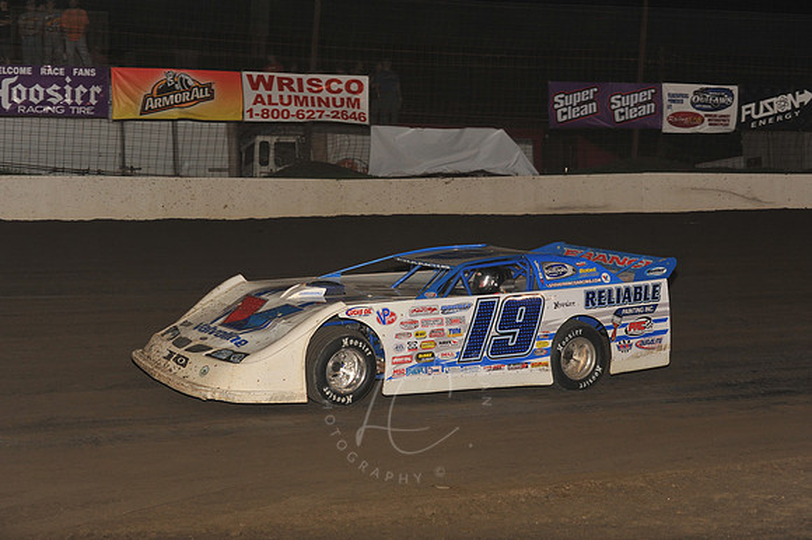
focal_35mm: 80
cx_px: 406
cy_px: 270
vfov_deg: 17.0
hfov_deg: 25.4
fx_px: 1803
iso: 800
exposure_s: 1/320
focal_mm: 80
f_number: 6.3
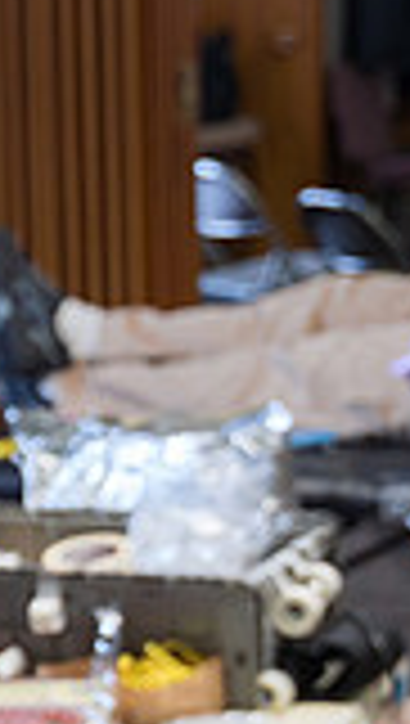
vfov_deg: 14.6
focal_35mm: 144
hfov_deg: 7.7
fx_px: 2773
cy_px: 753
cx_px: -658
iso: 1250
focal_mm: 34.7
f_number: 2.8
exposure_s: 1/100
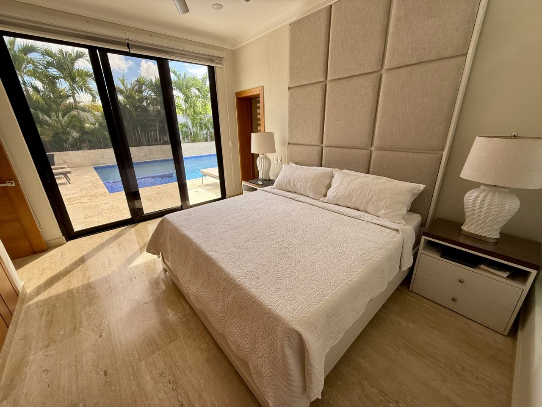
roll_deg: +1.4
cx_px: 271
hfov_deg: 102.1
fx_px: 219
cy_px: 204
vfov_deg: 85.7
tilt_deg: -17.7
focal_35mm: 14
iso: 64
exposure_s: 1/147
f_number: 2.2
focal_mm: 2.22
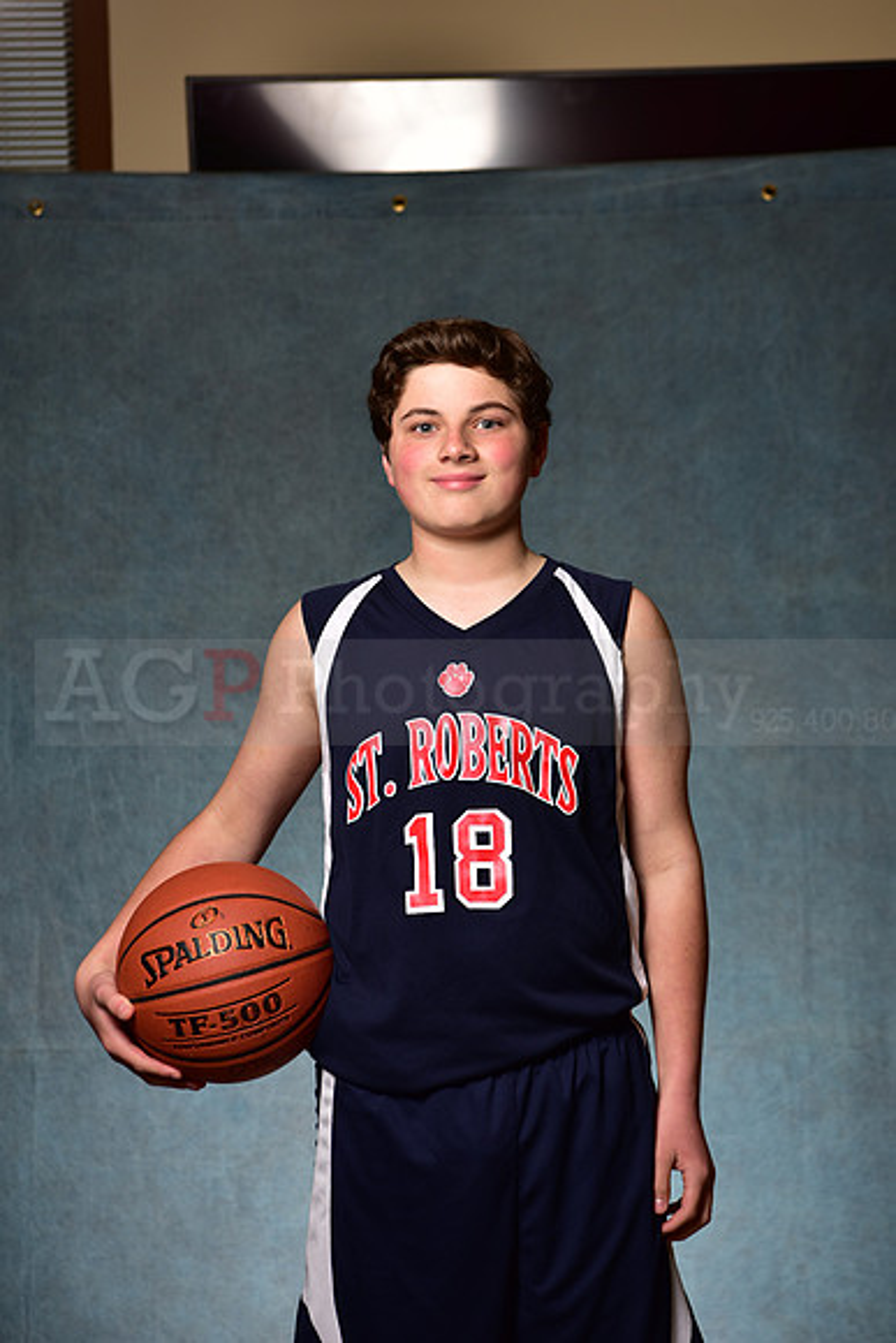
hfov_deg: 19.5
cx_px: 448
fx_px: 2612
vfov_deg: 28.8
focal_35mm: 70
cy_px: 672
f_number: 5
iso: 100
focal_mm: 70
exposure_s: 1/200
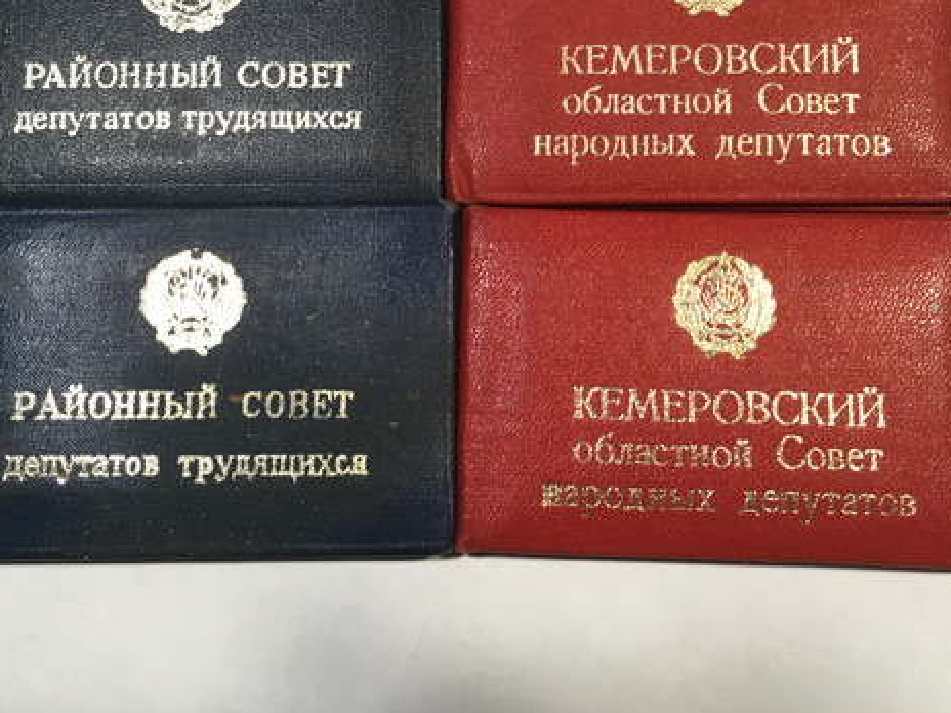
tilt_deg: -81.4
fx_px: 1099
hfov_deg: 46.8
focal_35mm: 40
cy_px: 242
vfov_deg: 35.6
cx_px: 471
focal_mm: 4.15
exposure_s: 1/33
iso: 64
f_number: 2.2
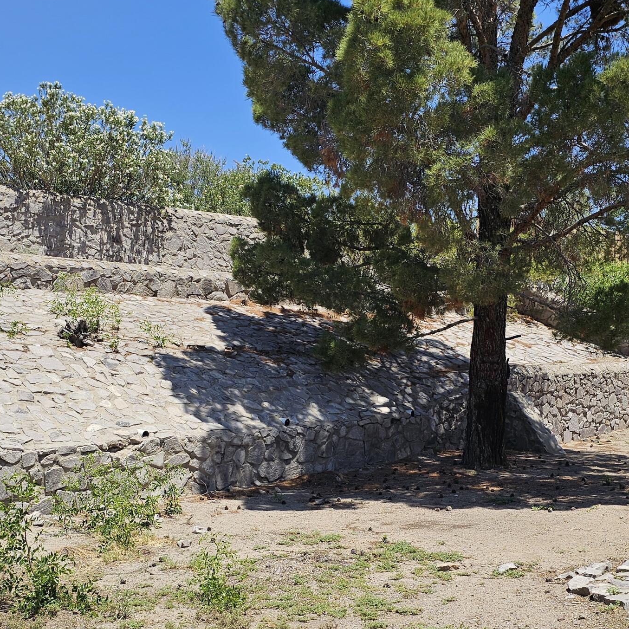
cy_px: 404
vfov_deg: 37.3
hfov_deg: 37.5
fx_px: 925
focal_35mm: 45
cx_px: 337
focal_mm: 6.3
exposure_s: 1/829
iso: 10
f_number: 1.7
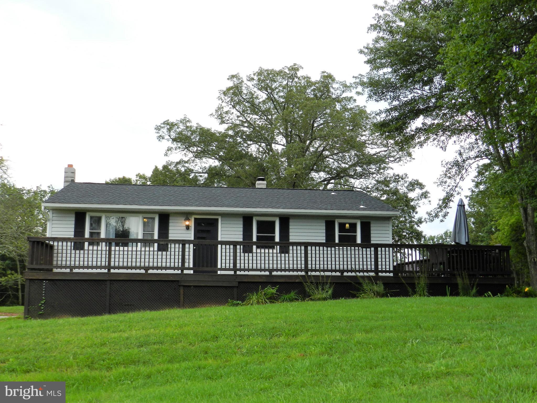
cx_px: 268
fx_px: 589
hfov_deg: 49.0
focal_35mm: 38
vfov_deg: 37.7
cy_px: 202
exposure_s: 1/400
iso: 160
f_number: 4
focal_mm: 6.7
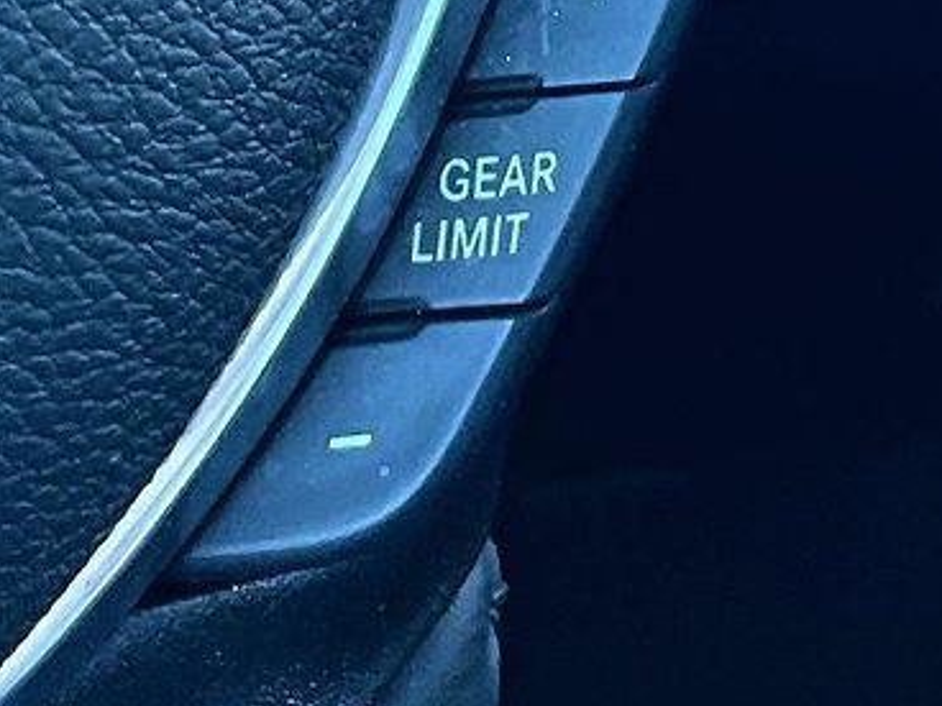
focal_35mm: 126
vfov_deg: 10.7
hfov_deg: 15.3
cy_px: -726
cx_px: 980
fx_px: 3429
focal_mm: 3
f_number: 1.8
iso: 64
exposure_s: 1/75
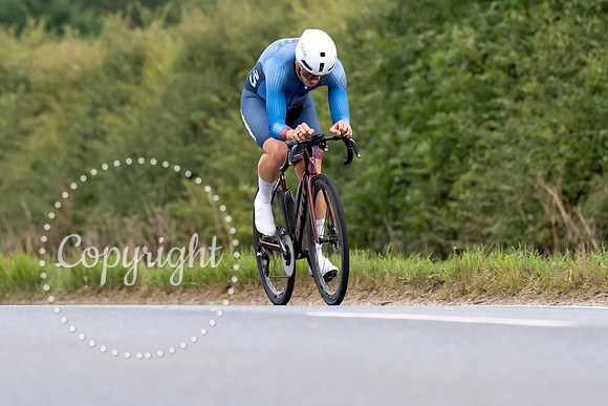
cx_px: 308
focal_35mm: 353
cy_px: 60
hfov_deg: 5.8
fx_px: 5961
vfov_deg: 3.9
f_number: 3.2
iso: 1000
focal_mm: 200
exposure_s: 1/800
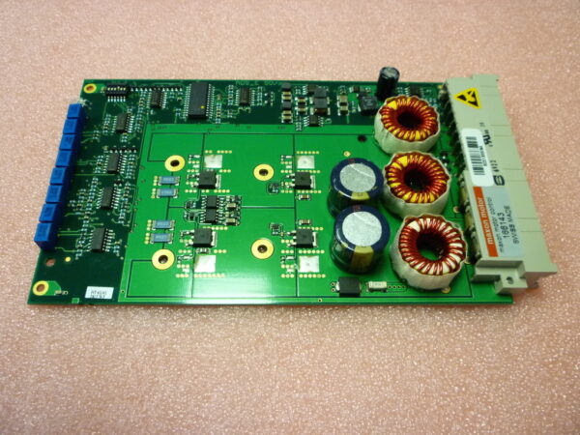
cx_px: 290
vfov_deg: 48.2
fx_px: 486
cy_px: 218
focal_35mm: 29
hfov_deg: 61.7
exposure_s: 1/20
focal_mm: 5.2
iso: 400
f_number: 3.3
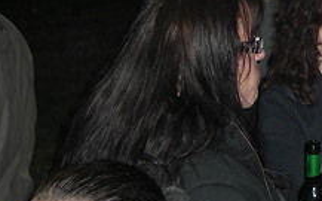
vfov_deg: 11.4
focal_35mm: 112
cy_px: -48
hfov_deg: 17.9
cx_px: 367
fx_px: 982
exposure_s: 1/60
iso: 200
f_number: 2.8
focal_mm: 7.9
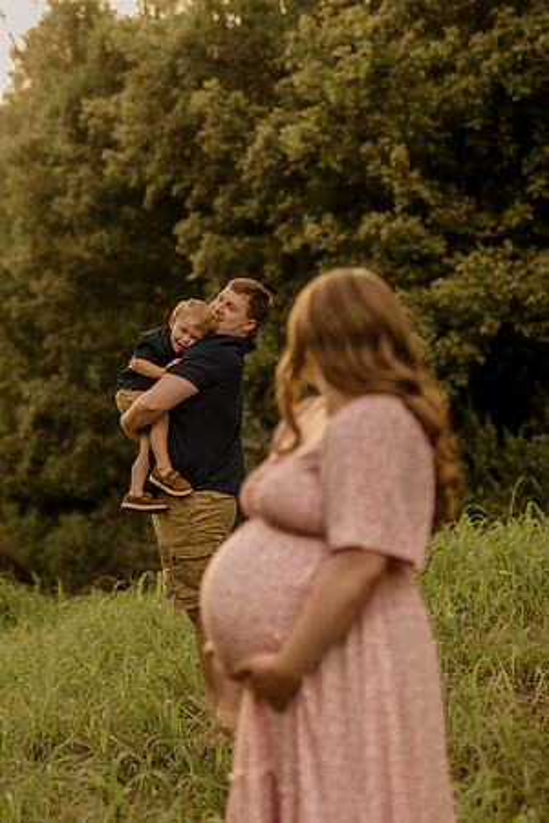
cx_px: 274
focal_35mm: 75
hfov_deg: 18.2
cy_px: 412
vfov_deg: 27.0
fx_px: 1715
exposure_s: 1/800
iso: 125
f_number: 1.8
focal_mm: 50
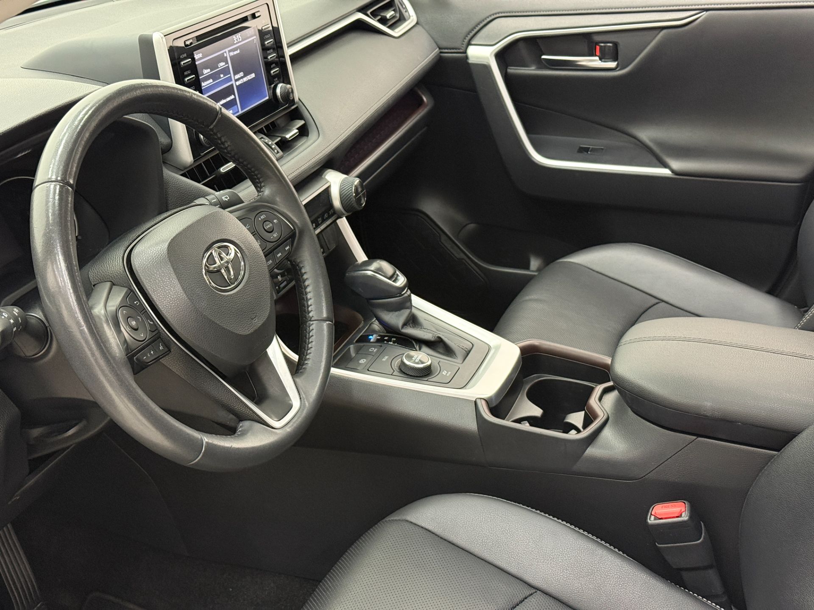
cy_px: 305
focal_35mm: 48
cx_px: 407
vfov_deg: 30.3
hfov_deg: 39.7
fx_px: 1129
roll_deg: +0.7
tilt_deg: -25.0
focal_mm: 6.76
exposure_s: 1/40
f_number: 1.78
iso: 400
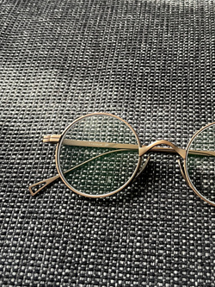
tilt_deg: -54.8
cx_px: 159
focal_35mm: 39
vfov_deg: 47.8
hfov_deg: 36.1
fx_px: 323
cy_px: 127
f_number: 1.6
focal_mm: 4.2
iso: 250
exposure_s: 1/60
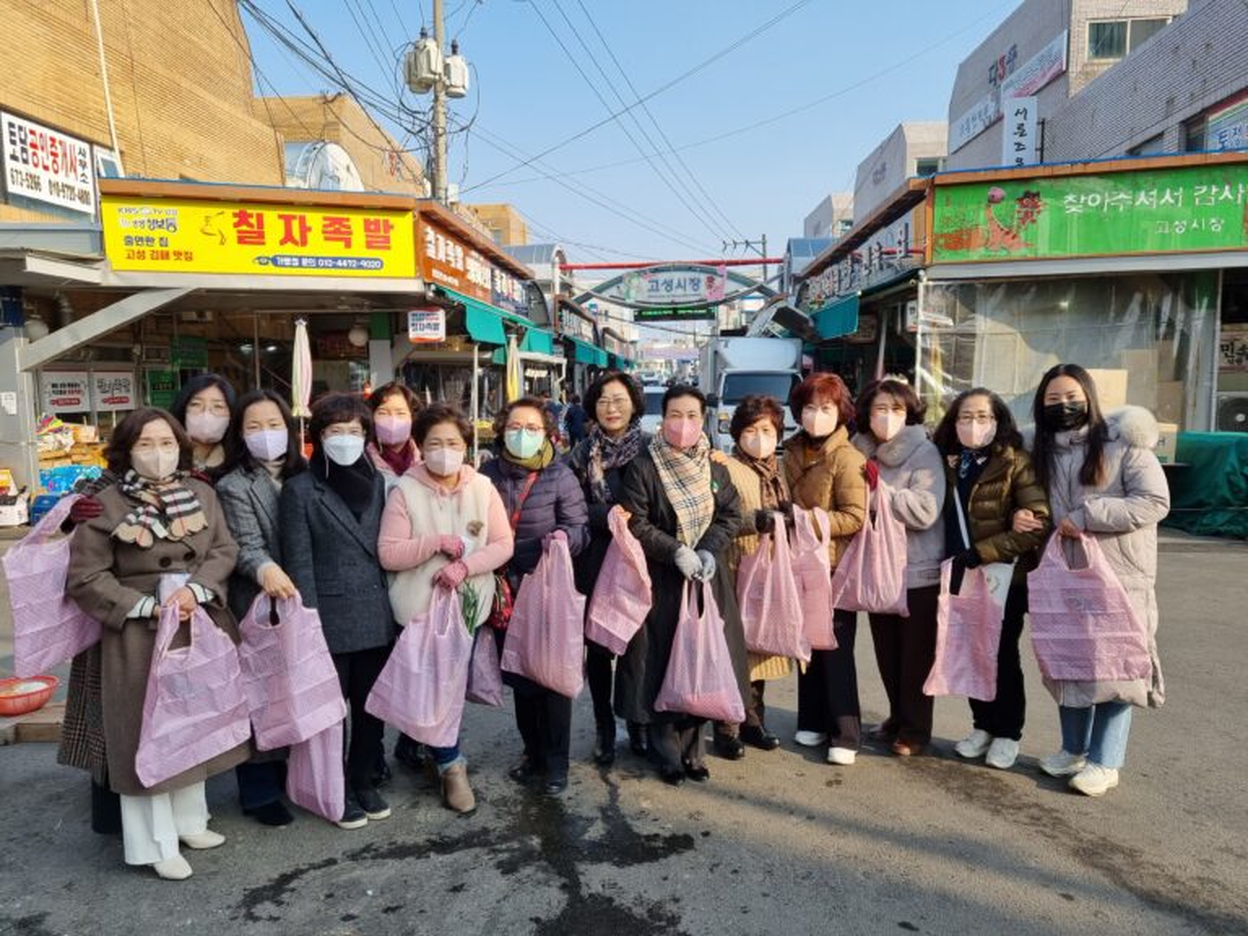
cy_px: 468
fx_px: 937
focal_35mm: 26
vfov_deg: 53.1
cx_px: 624
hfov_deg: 67.3
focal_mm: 5.4
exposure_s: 1/1652
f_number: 1.8
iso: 50
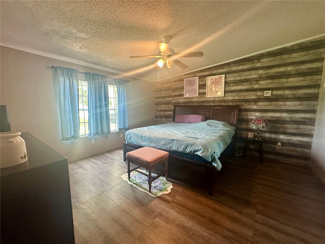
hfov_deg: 102.1
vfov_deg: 85.7
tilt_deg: -7.3
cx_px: 162
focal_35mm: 14
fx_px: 131
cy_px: 122
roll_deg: -1.8
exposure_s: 1/60
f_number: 2.2
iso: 500
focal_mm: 2.22
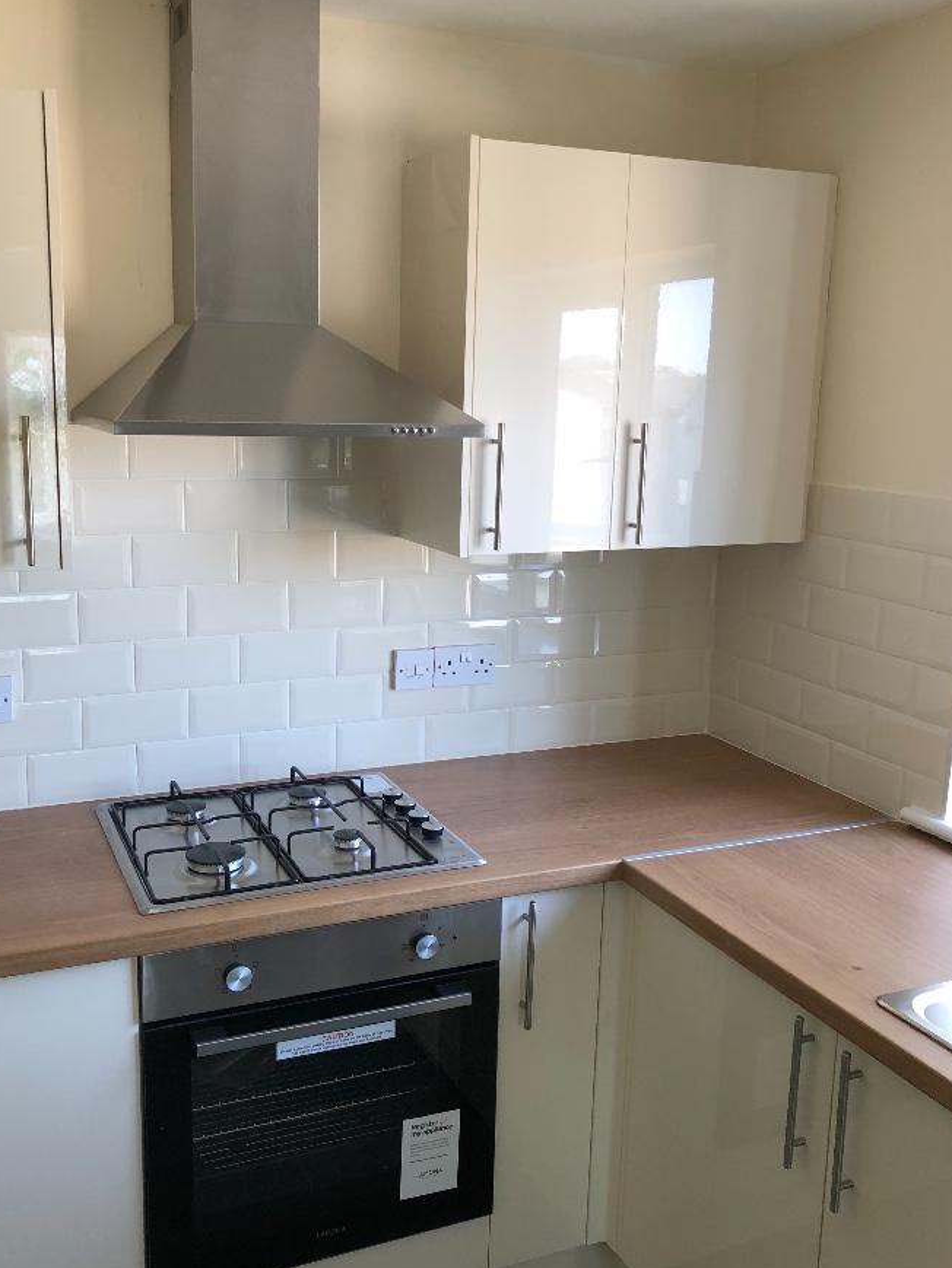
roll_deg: -2.0
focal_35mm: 33
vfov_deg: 55.3
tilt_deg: -9.3
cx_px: 425
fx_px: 1210
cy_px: 645
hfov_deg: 42.9
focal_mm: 4
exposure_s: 1/30
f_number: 1.8
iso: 25
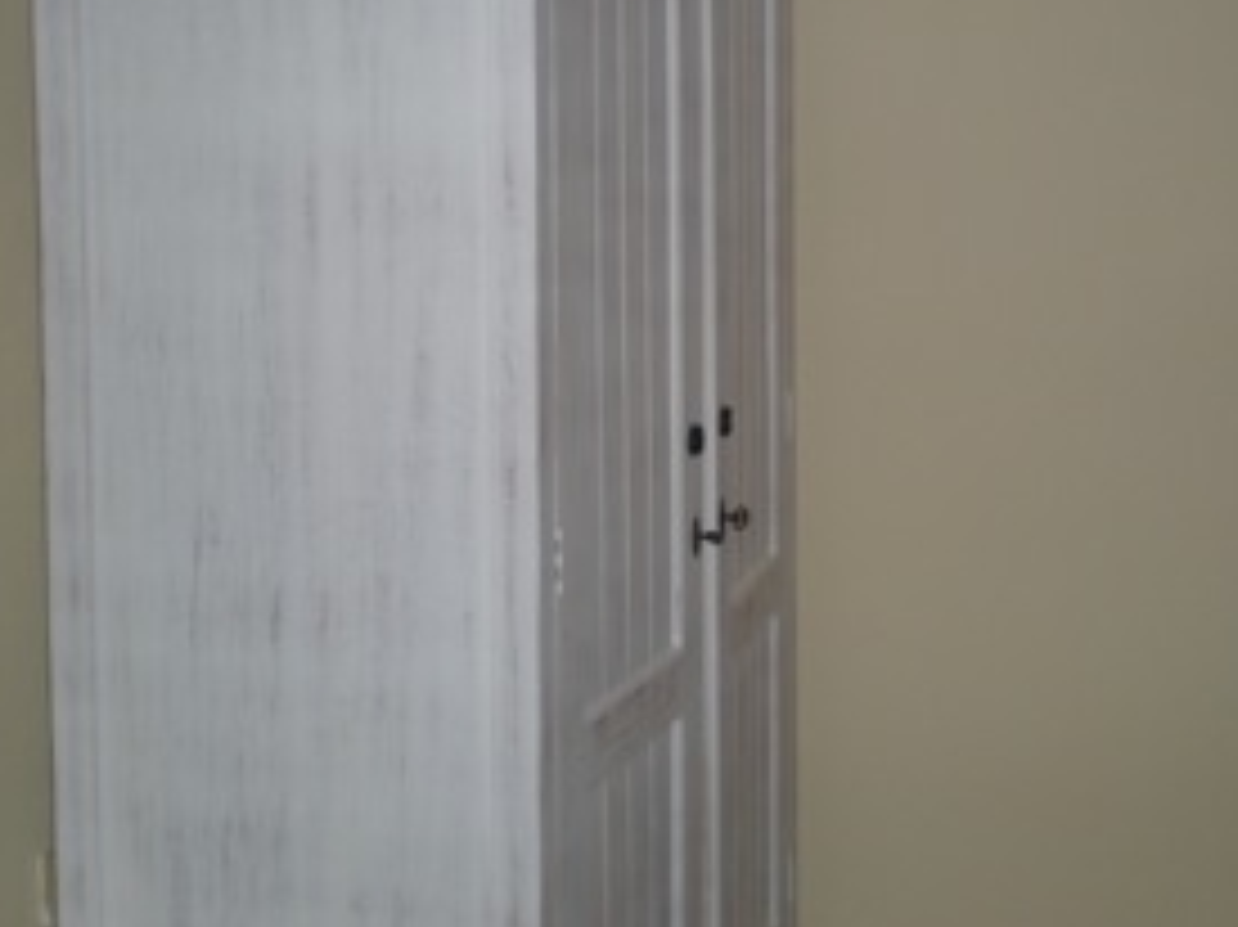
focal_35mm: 64
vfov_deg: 22.8
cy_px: 279
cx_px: 707
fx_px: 2288
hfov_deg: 30.2
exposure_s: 1/60
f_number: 3.5
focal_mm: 7.4
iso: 94
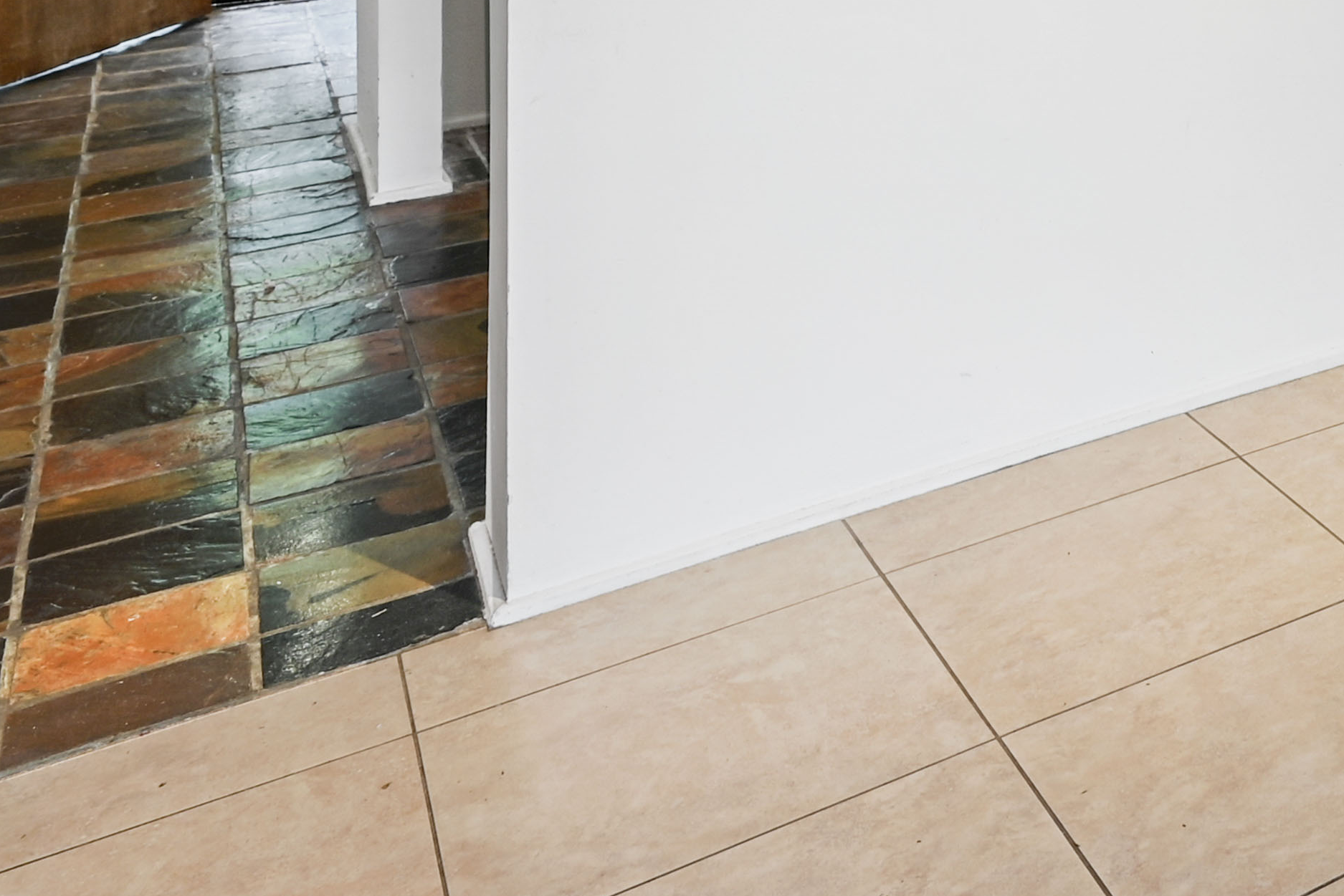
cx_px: 1911
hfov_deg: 30.0
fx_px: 1680
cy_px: -456
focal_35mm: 45
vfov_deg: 23.7
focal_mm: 14
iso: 100
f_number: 7.1
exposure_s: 1.3
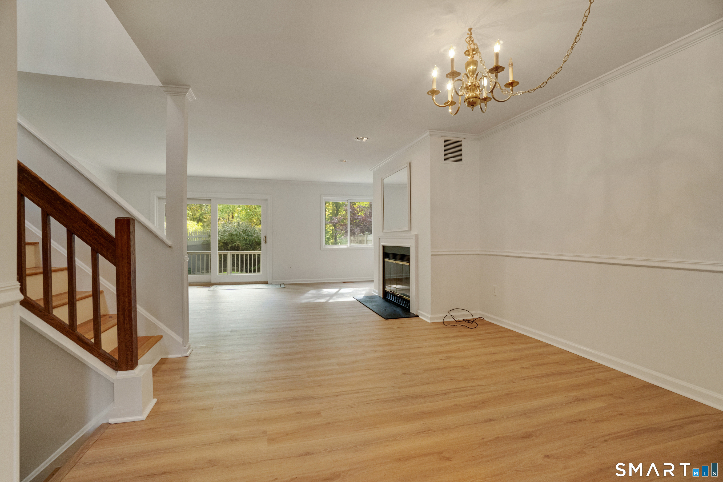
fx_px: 301
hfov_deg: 100.4
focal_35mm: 15
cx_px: 362
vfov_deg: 77.3
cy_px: 241
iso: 1600
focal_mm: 10
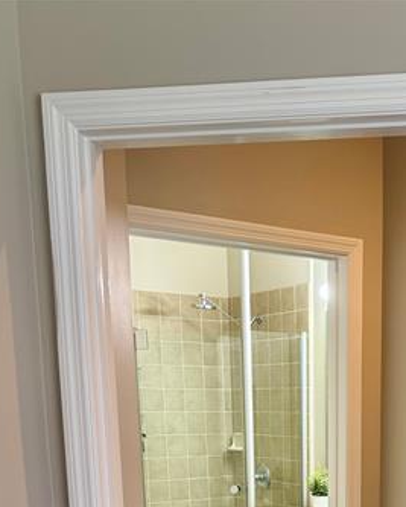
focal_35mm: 54
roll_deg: -0.4
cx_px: 342
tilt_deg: -10.9
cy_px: 583
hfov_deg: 27.4
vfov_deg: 30.4
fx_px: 810
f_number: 1.78
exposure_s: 1/60
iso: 160
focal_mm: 6.76
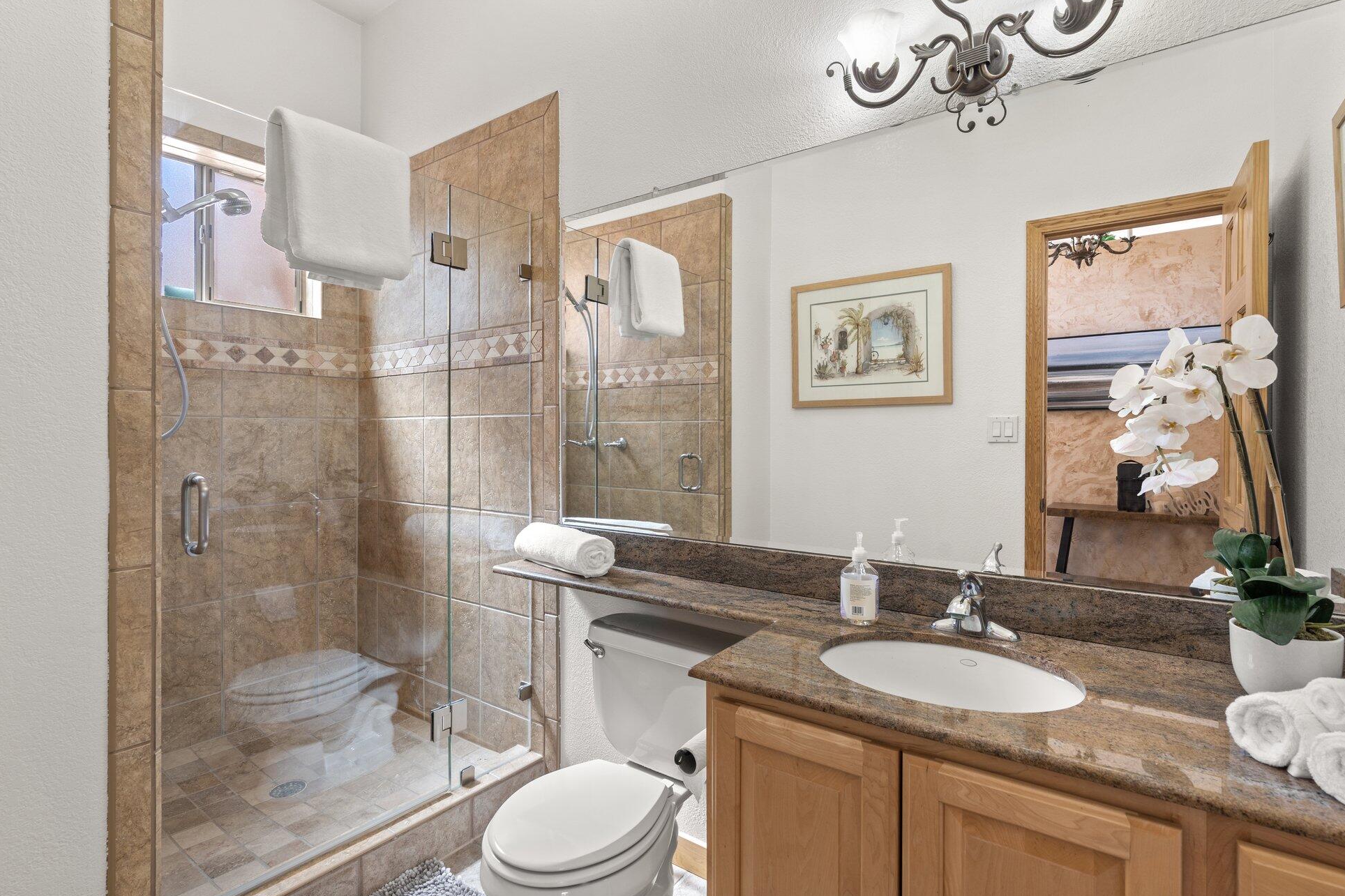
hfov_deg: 93.3
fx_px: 635
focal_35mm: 17
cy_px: 438
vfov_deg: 70.4
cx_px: 679
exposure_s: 1/2.5
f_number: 8
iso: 250
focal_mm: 16
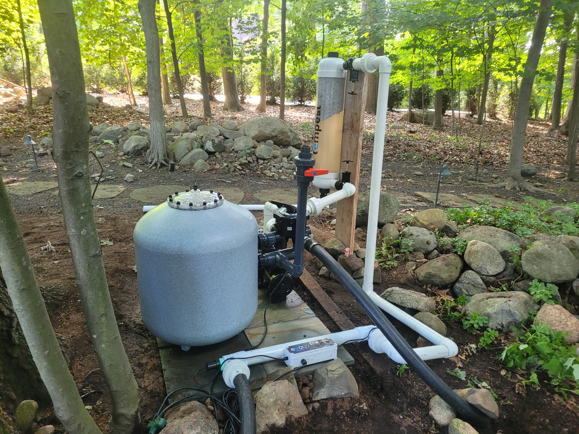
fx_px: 435
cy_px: 217
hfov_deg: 67.3
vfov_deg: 53.1
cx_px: 290
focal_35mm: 26
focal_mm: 5.4
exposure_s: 1/40
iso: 200
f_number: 1.8
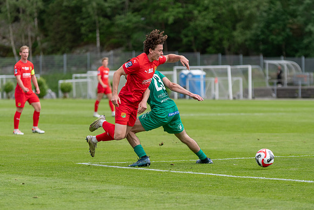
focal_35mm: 195
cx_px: 157
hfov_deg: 10.5
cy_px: 105
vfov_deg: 7.0
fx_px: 1701
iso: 500
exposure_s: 1/1250
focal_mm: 130
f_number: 3.2
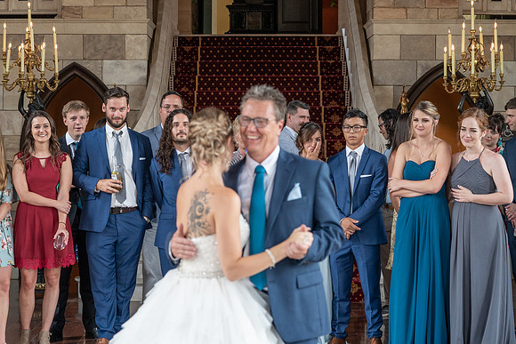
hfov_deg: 22.1
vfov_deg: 14.8
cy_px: 160
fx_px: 1322
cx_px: 250
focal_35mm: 92
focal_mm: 84
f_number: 5
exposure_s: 1/250
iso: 1000
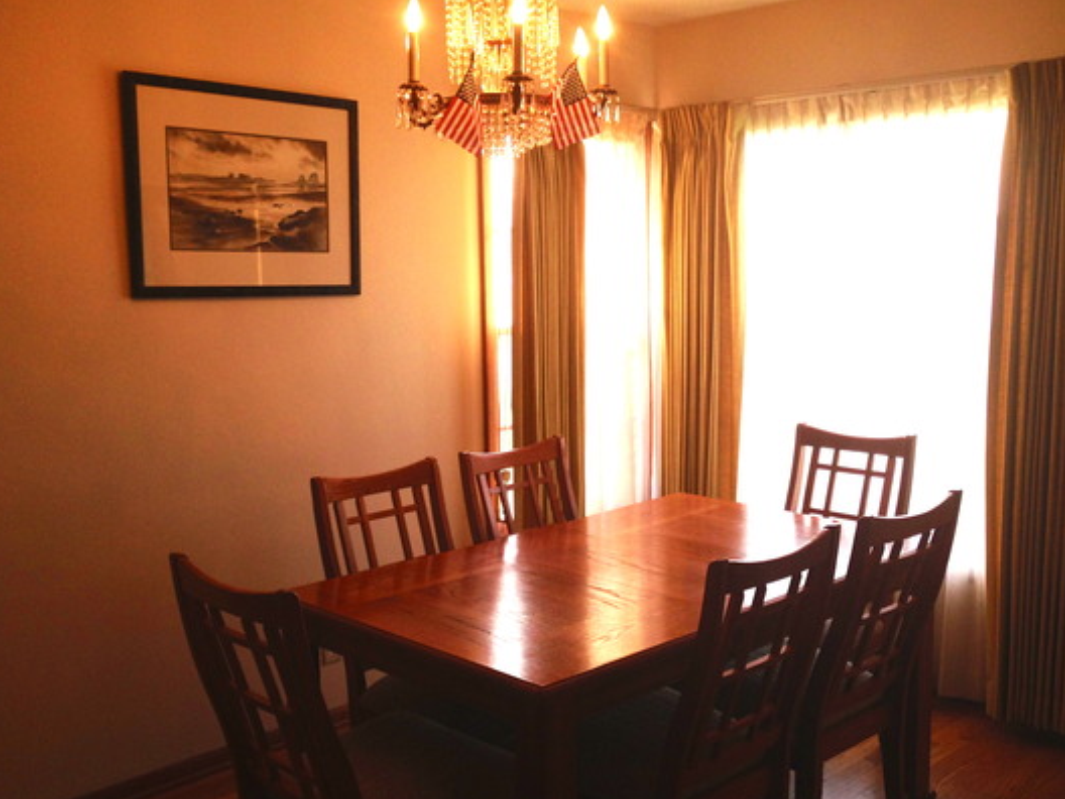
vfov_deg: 35.9
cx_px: 553
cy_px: 436
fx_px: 1231
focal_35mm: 40
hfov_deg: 46.8
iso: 50
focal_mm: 4.12
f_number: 2.4
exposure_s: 1/24
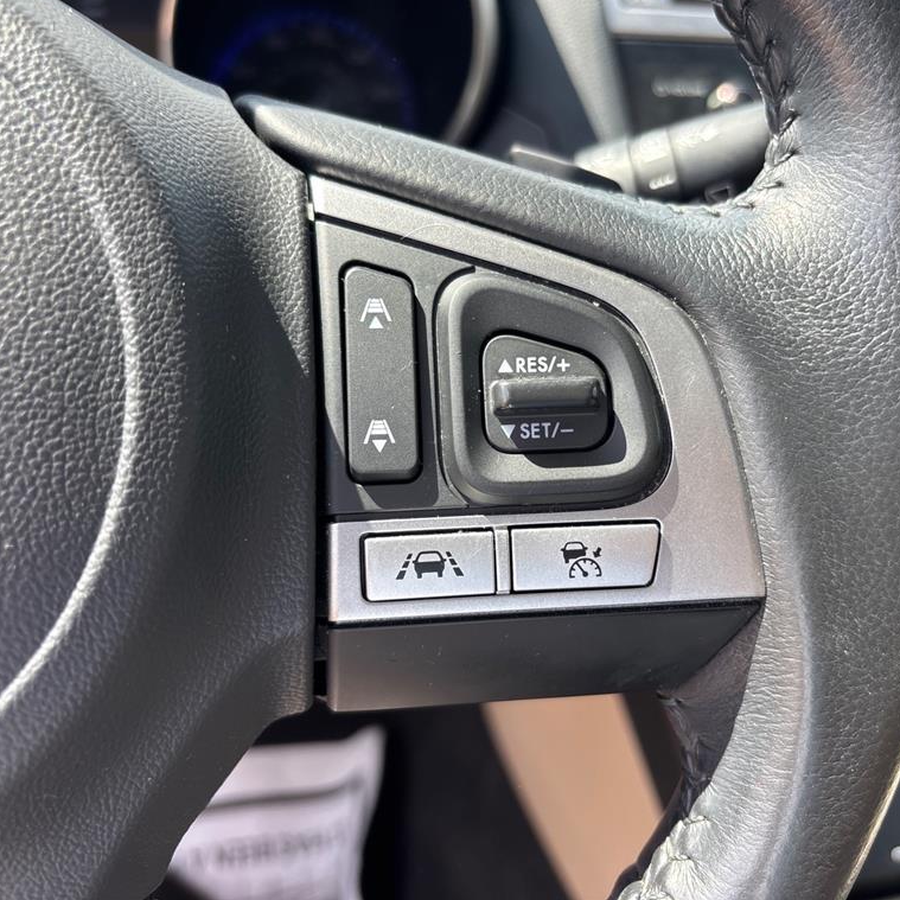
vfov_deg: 52.5
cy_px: 446
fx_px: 912
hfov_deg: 52.5
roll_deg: -2.0
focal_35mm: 31
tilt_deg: -21.5
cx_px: 490
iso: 50
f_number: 1.6
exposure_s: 1/315
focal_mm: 5.96
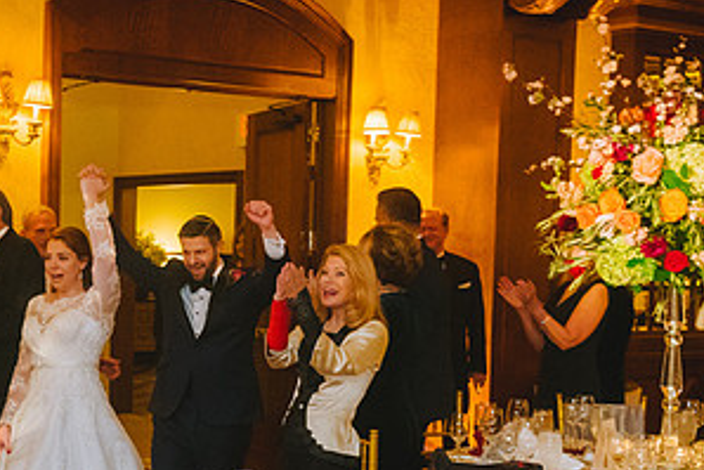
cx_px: 123
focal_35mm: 74
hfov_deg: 26.7
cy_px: 337
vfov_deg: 18.4
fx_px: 1448
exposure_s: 1/125
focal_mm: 38
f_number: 3.5
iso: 2500
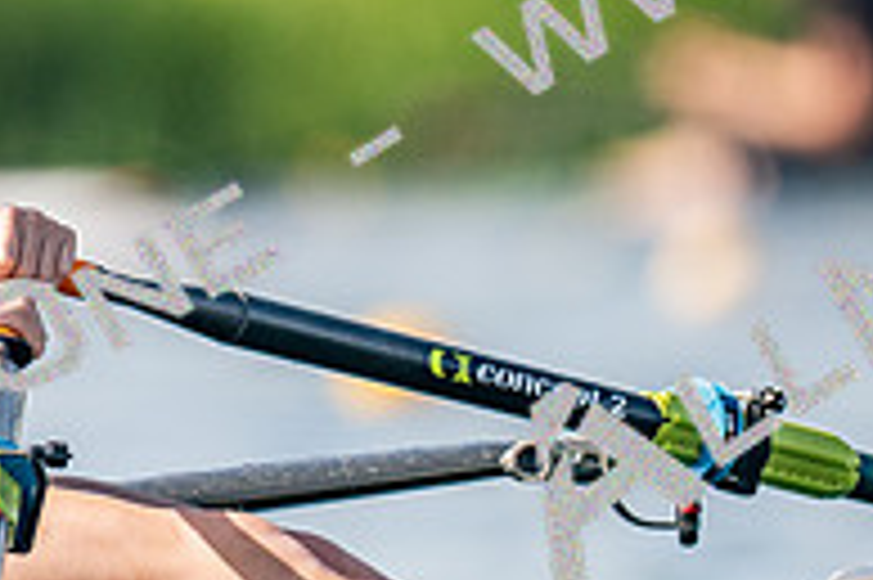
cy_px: 171
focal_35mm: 2695
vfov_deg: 0.5
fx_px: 65297
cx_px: 144
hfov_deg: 0.8
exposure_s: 1/2500
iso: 180
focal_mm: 600
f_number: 4
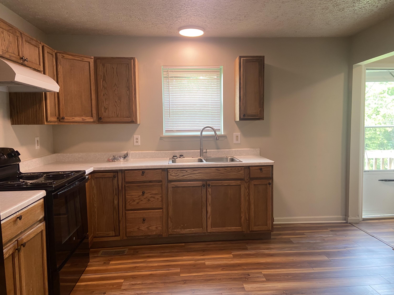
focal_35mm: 26
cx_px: 197
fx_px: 296
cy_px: 148
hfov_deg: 67.3
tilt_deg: -6.3
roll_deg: +1.2
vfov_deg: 53.1
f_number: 1.8
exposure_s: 1/60
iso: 125
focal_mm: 4.25
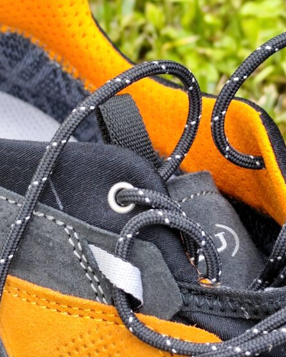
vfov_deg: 16.7
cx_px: 128
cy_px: 179
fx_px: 1217
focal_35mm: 115
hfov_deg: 13.4
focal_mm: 6.19
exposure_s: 1/100
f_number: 1.65
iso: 160
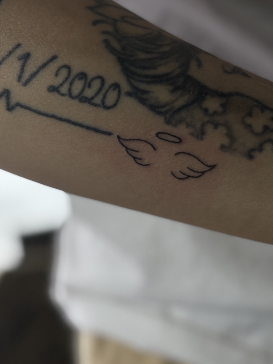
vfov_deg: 25.5
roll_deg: +5.7
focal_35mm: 76
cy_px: 124
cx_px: 140
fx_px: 799
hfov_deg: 19.4
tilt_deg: -6.5
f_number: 1.6
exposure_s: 1/151
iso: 50
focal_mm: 5.96
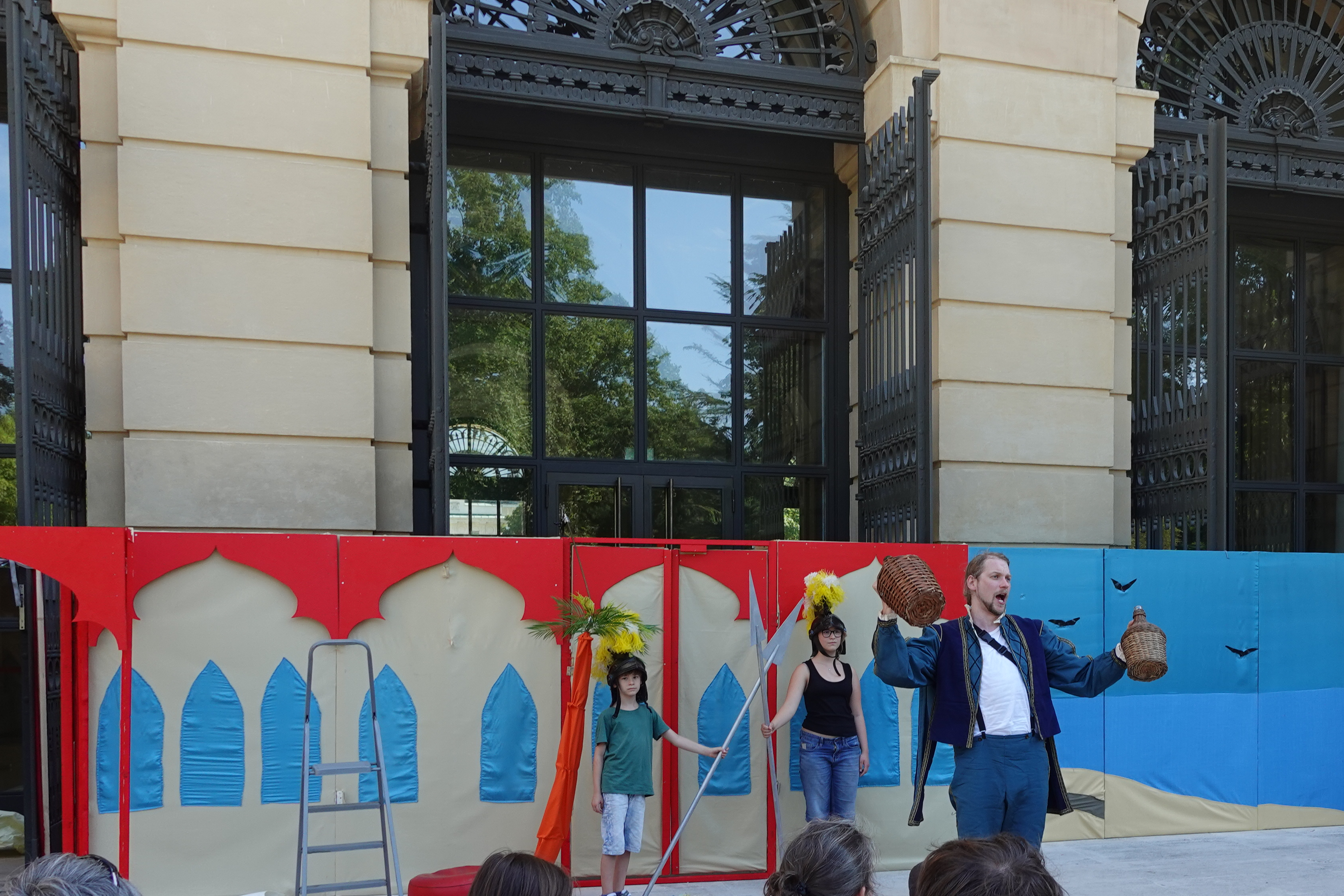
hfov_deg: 48.1
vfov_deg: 33.6
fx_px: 1456
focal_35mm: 39
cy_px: 659
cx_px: 972
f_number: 4
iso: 125
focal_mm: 9.4
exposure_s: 1/160
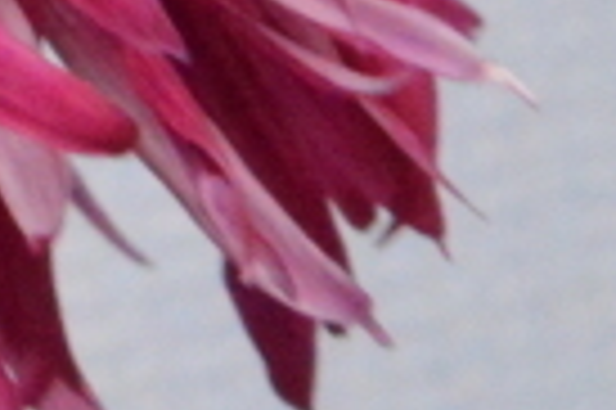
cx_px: -1034
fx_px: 38215
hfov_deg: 0.9
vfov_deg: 0.6
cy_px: -750
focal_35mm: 2236
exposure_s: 1/160
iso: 6400
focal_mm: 200
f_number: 18
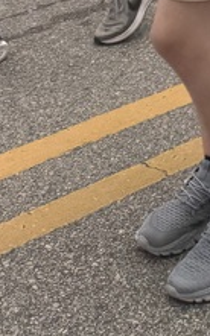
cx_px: 460
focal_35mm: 118
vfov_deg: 14.6
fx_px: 1081
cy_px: -341
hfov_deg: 10.0
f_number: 1.78
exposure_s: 1/1250
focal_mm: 6.76
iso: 80
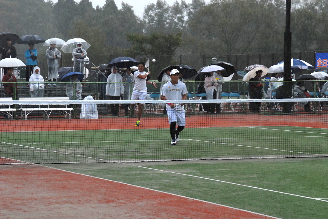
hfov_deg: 14.8
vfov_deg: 10.0
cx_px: 164
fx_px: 1259
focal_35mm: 138
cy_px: 110
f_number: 11
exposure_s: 1/250
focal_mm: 92
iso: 800
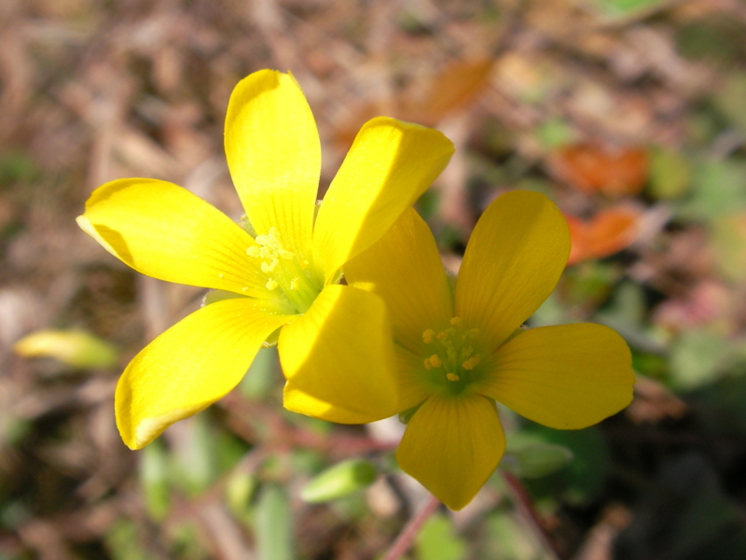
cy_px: 280
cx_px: 373
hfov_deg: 45.8
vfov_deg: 35.1
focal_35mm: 41
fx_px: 884
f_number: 4.5
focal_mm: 6.3
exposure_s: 1/424
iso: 50
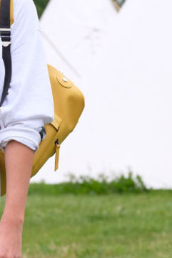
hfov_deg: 4.3
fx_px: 2277
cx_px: -51
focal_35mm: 318
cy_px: 200
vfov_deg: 6.5
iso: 640
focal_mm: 74.1
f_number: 6.4
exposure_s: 1/1000
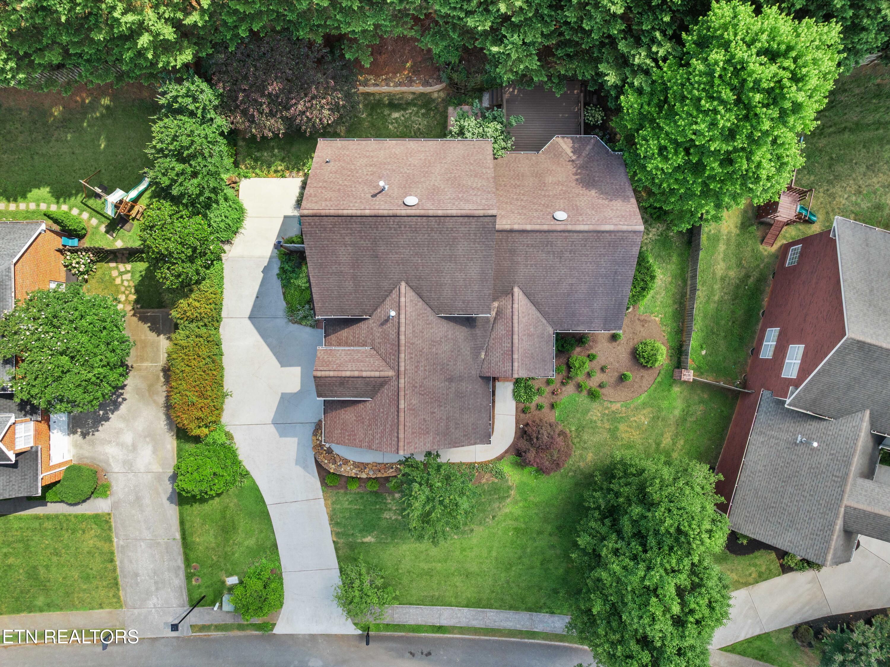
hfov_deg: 71.6
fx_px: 617
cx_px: 445
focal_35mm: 24
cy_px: 334
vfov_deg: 56.8
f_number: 2.8
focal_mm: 12.29
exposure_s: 1/240
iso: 160
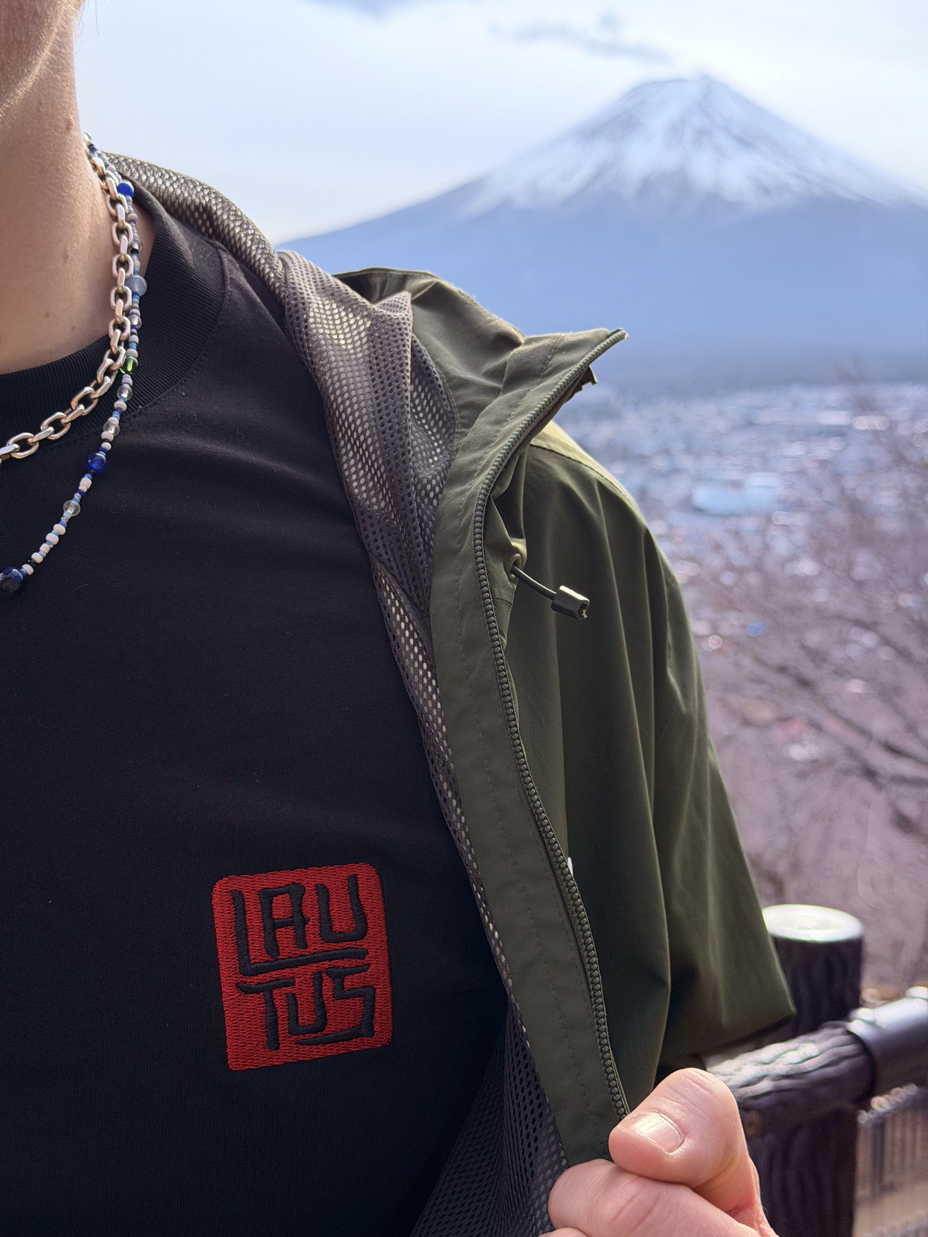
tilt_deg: -7.5
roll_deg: -1.4
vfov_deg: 39.7
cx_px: 464
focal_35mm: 48
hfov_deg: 30.3
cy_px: 618
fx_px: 1716
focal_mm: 6.76
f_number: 1.78
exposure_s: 1/1167
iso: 100
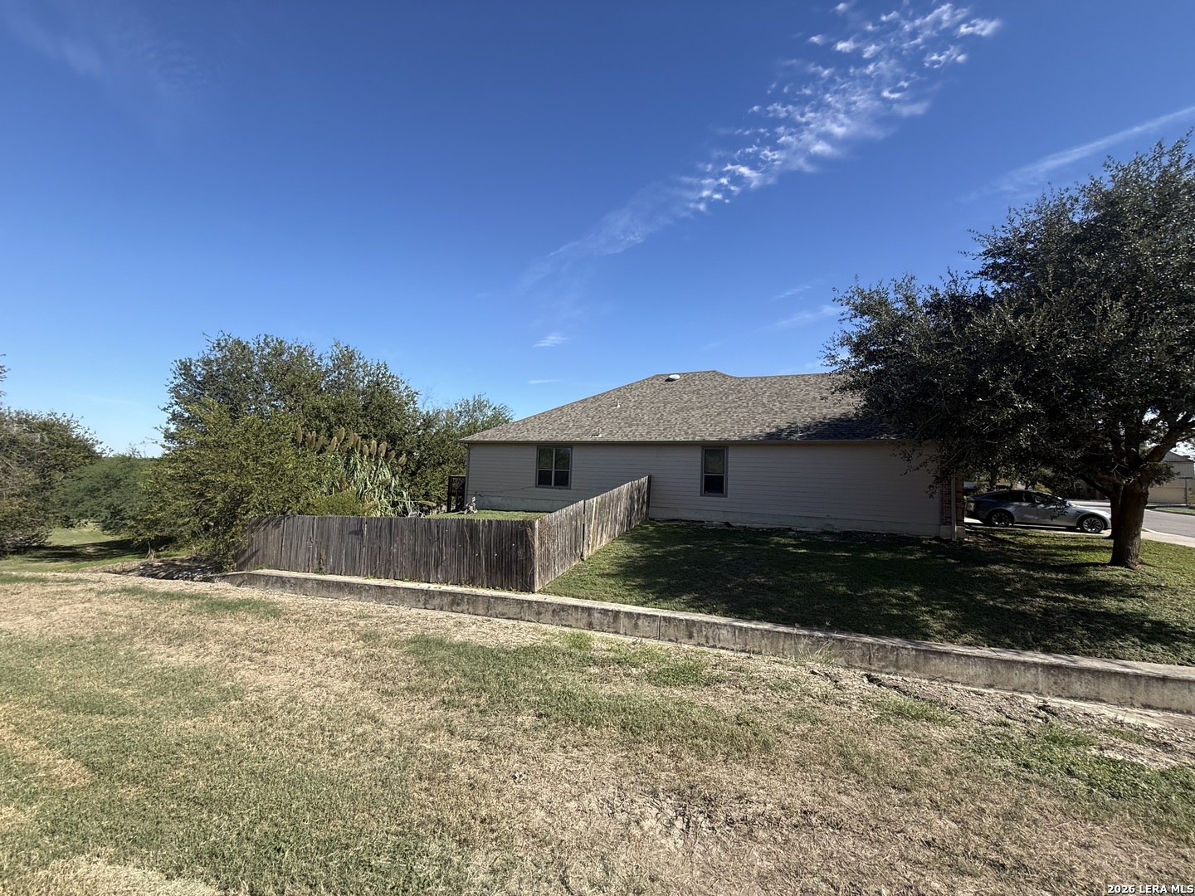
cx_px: 598
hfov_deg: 102.1
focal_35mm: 14
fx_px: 483
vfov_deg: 85.7
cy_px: 448
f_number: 2.2
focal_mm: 2.22
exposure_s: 1/1211
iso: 50
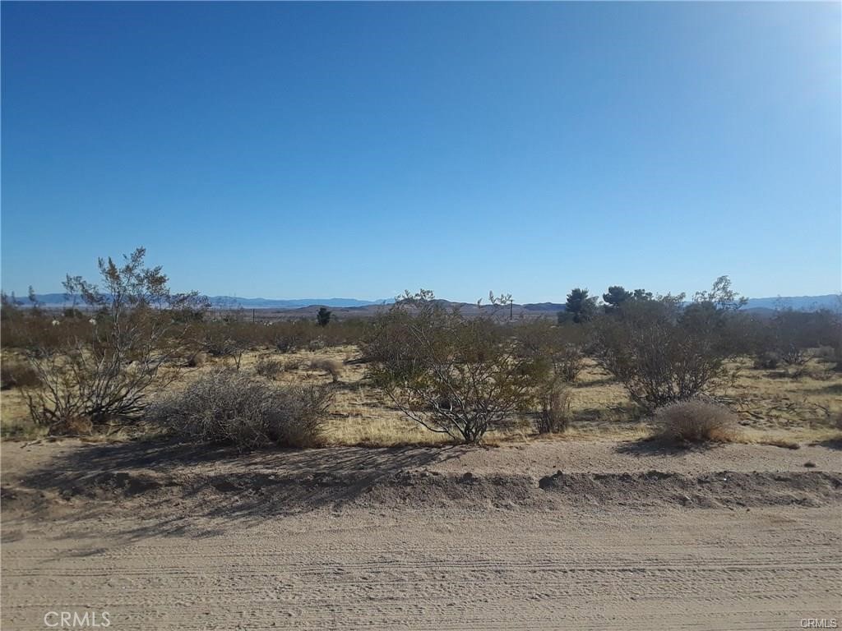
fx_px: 730
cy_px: 316
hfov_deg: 60.0
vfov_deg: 46.8
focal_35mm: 30
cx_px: 421
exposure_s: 1/2331
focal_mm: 2.47
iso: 40
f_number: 1.9
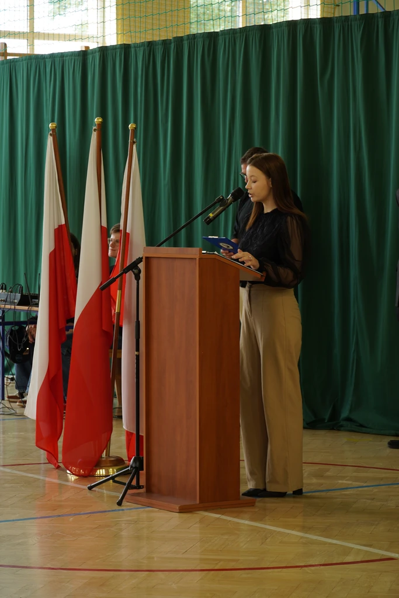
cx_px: 200
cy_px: 299
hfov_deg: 11.6
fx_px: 1969
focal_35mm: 118
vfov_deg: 17.3
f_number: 5.6
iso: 200
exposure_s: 1/50
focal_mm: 79
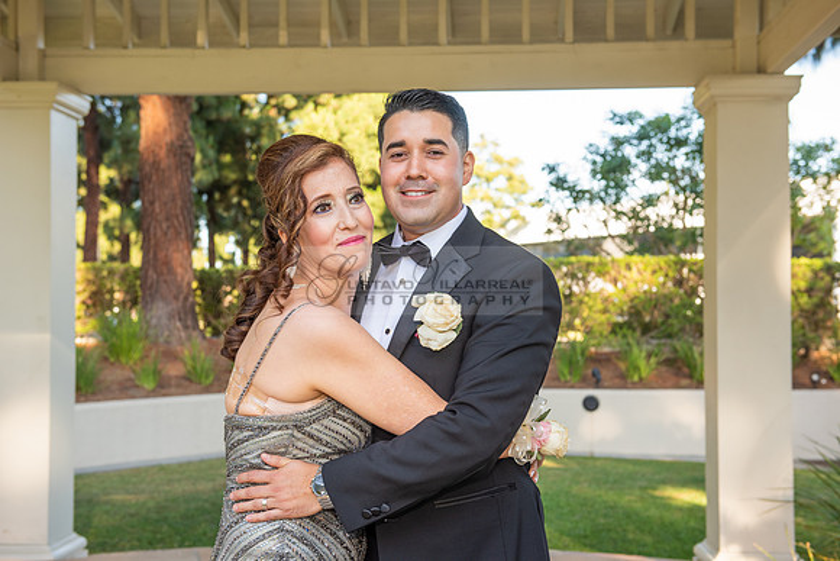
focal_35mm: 52
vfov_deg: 26.0
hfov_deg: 38.2
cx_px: 420
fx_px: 1214
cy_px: 280
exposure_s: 1/200
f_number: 5.6
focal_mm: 52
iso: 400
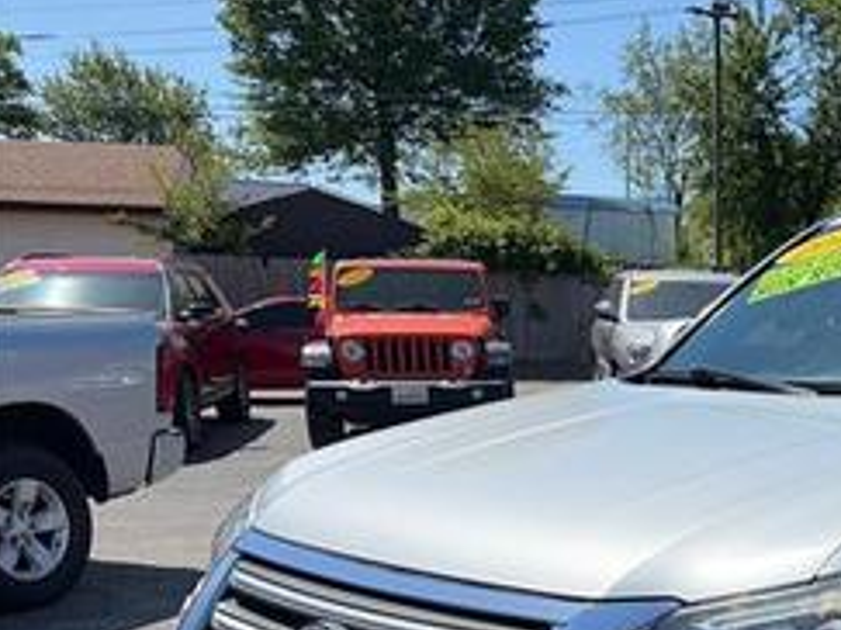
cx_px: 862
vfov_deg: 25.7
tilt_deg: -14.4
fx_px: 1311
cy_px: 630
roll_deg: -0.4
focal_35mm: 54
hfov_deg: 32.4
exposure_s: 1/3831
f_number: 1.6
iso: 64
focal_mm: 5.96
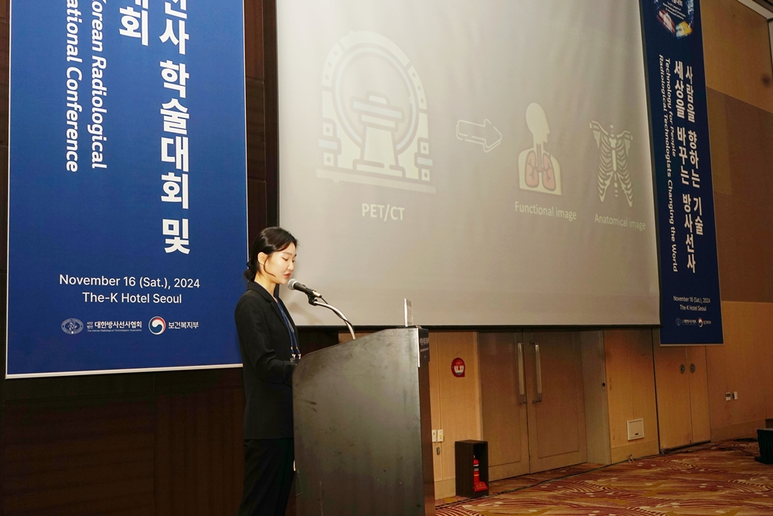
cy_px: 258
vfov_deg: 36.0
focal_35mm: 37
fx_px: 795
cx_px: 386
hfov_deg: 51.9
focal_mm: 37
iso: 400
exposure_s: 1/125
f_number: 6.3
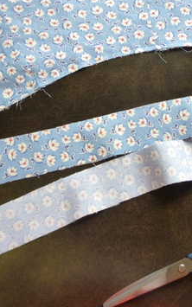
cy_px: 121
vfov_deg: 38.7
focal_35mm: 52
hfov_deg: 24.6
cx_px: 148
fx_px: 435
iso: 125
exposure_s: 1/80
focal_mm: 5.2
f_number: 3.3
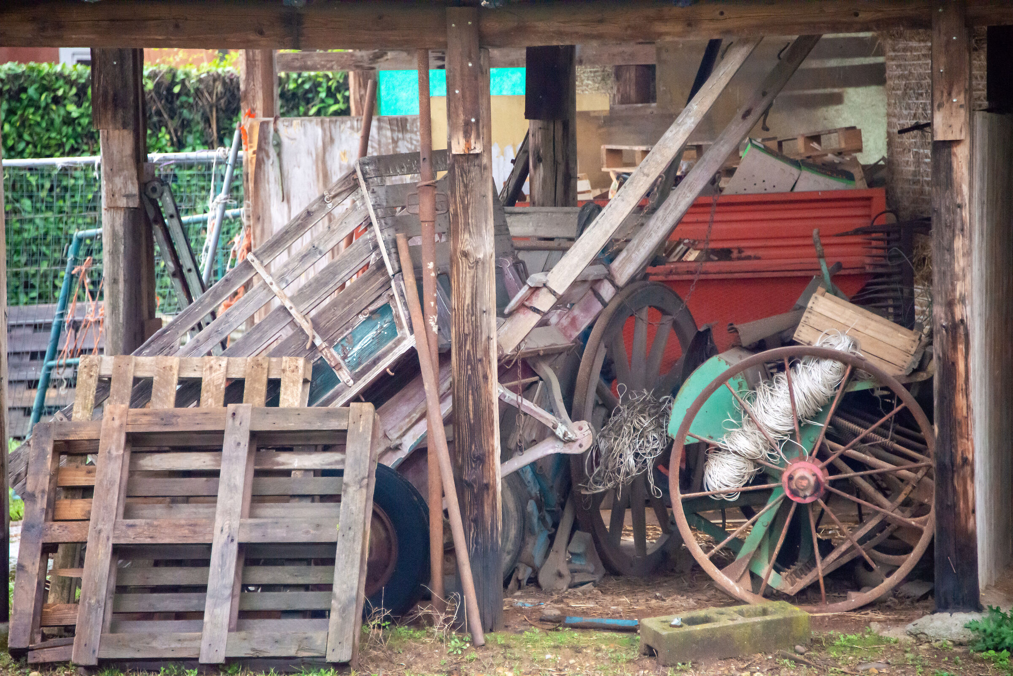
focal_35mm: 210
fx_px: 5911
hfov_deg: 9.8
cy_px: 338
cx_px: 506
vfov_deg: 6.5
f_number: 5.6
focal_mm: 210
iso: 6400
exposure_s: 1/500
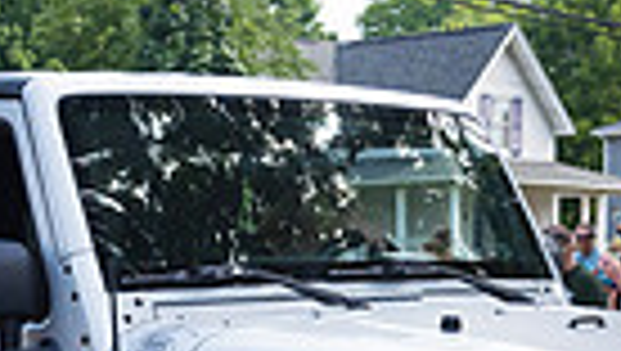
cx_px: 338
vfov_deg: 9.0
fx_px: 2176
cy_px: 533
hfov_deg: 16.2
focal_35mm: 132
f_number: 6.3
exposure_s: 1/500
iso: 560
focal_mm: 30
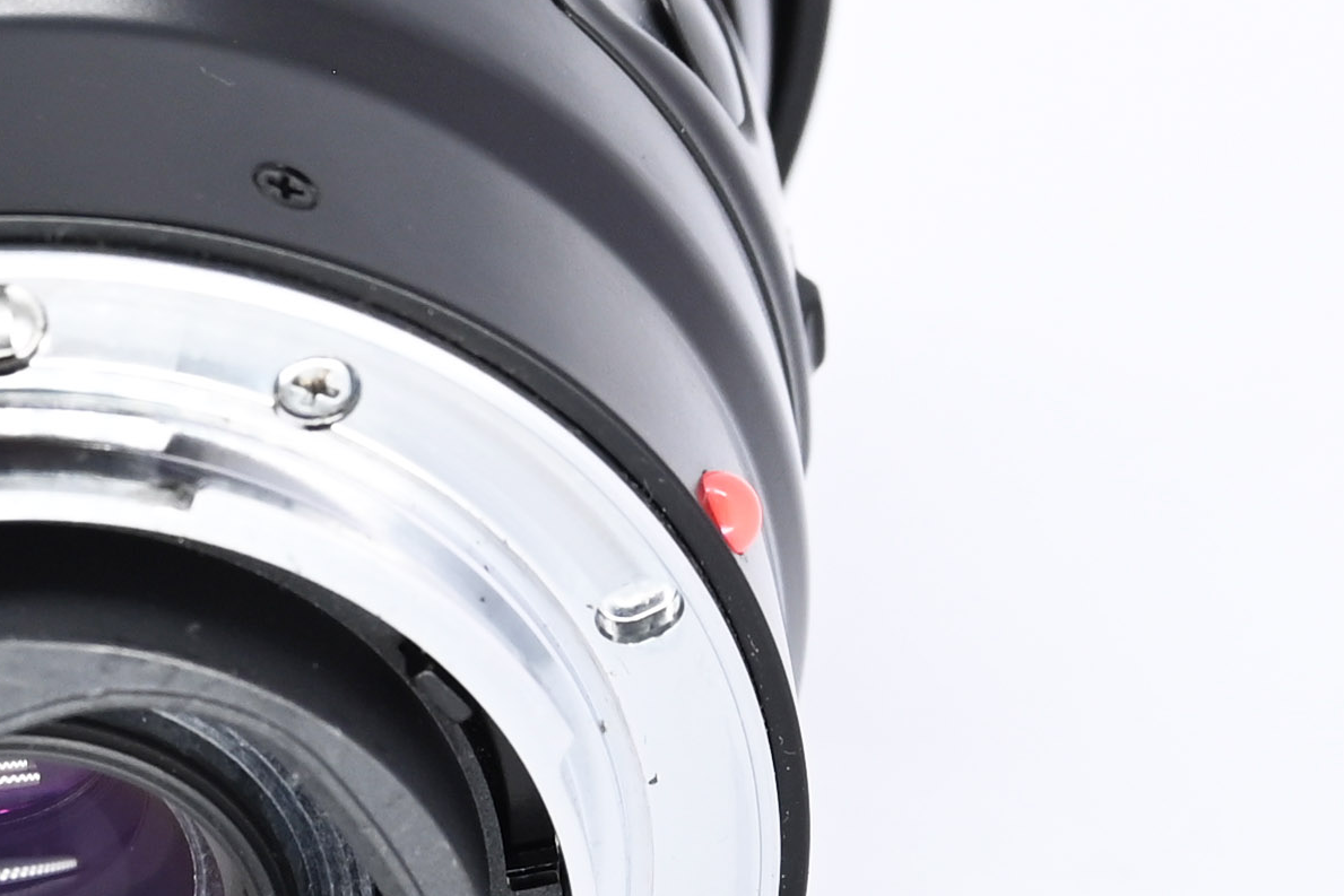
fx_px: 12358
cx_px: 5
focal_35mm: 331
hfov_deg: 6.2
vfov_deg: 4.1
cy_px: 871
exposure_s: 1/125
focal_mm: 67
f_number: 9
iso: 500
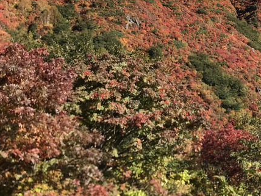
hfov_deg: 26.8
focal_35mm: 67
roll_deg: +3.8
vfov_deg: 21.5
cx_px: 282
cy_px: 21
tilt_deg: +11.2
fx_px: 505
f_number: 1.8
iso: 20
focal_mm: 3.99
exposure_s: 1/997
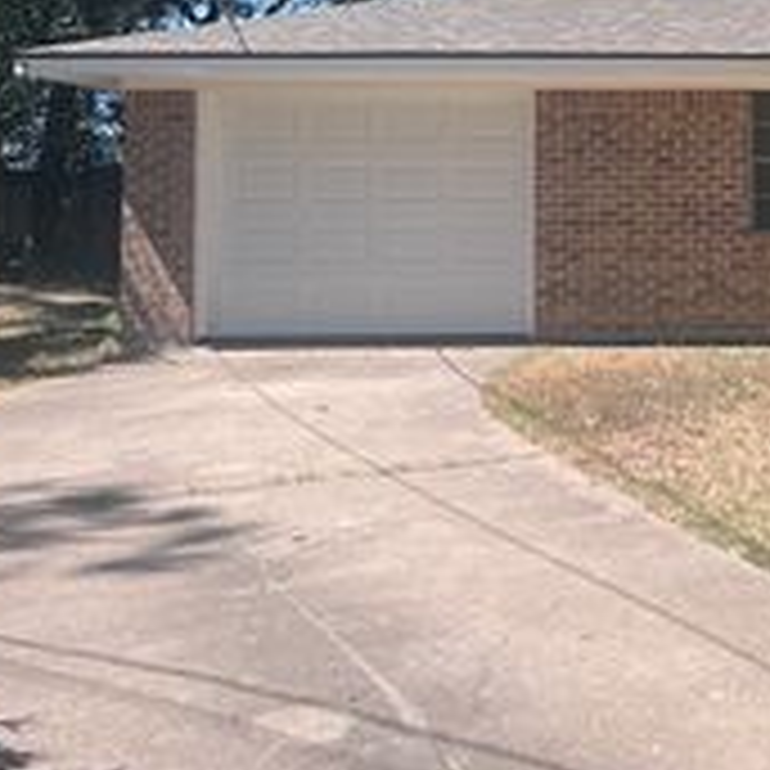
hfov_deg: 23.0
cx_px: 986
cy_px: 214
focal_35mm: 67
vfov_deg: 25.5
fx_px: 1686
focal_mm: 5.1
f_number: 1.6
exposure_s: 1/2179
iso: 50
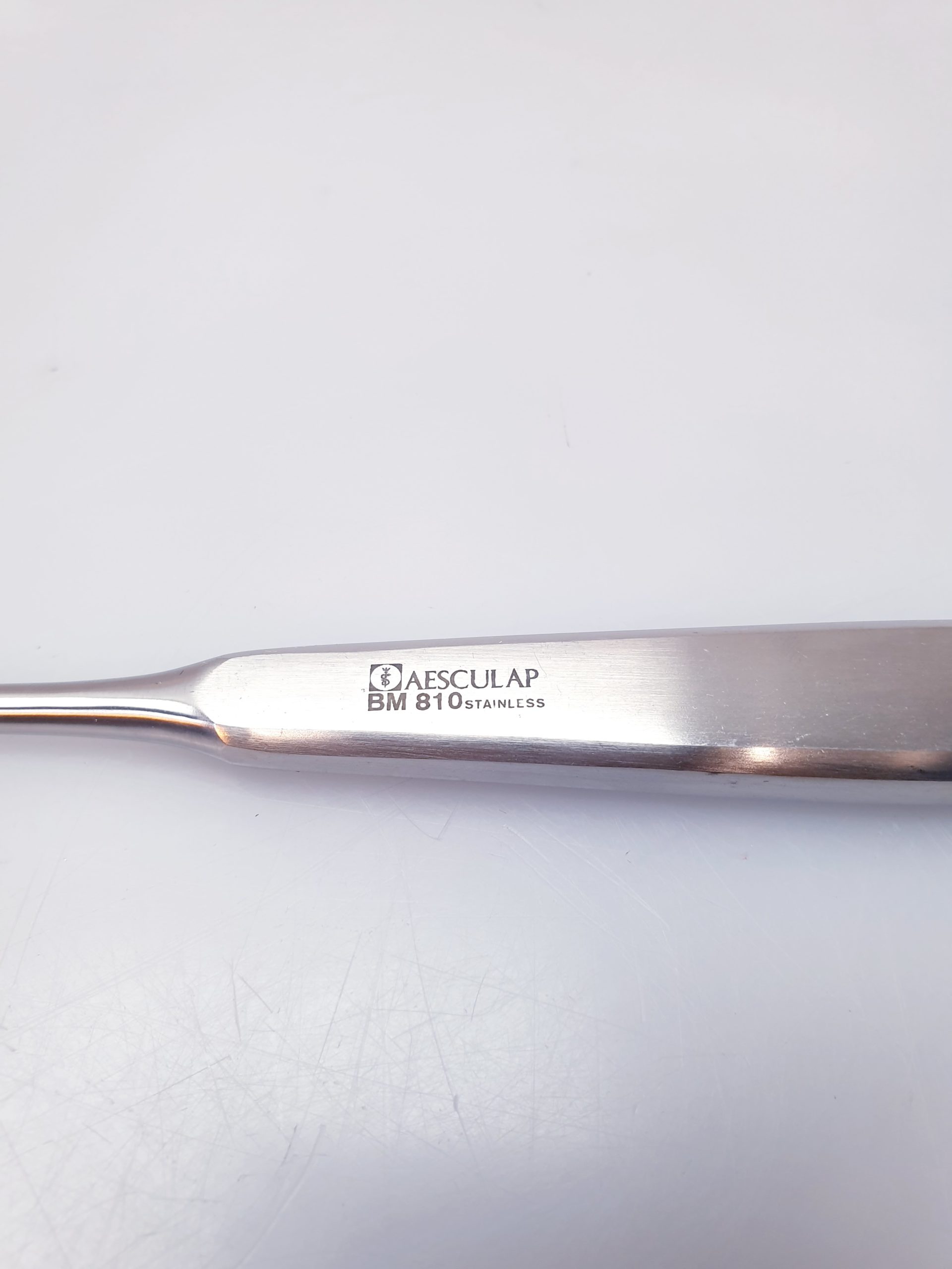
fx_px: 953
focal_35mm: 26
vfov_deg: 67.3
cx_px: 476
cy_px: 634
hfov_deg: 53.1
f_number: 2.4
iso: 100
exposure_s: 1/50
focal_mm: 4.3
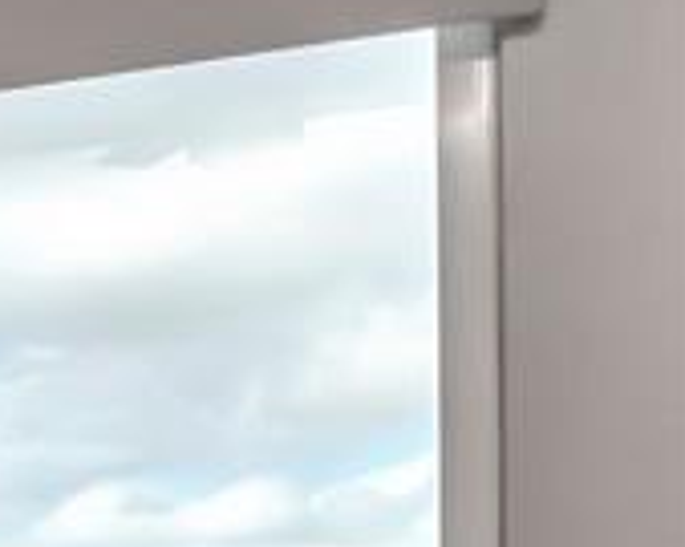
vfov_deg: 13.3
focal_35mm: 111
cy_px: 741
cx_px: -1382
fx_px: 2246
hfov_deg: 11.0
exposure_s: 1/200
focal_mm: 13
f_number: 14
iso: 1000
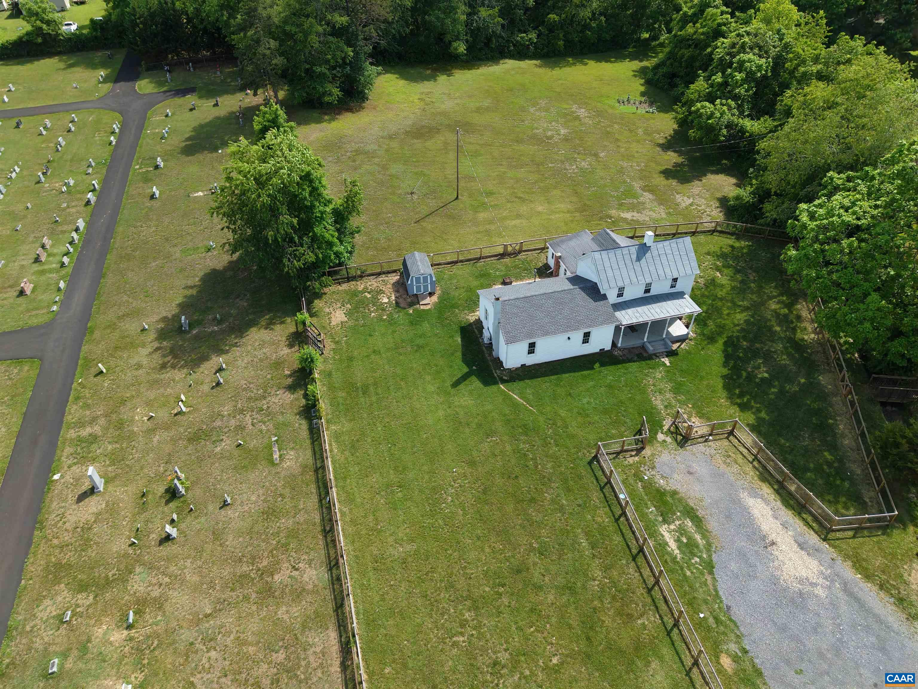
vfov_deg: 56.8
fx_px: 636
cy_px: 344
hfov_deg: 71.6
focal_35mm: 24
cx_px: 459
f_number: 1.8
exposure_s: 1/40
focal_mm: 8.67
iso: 100
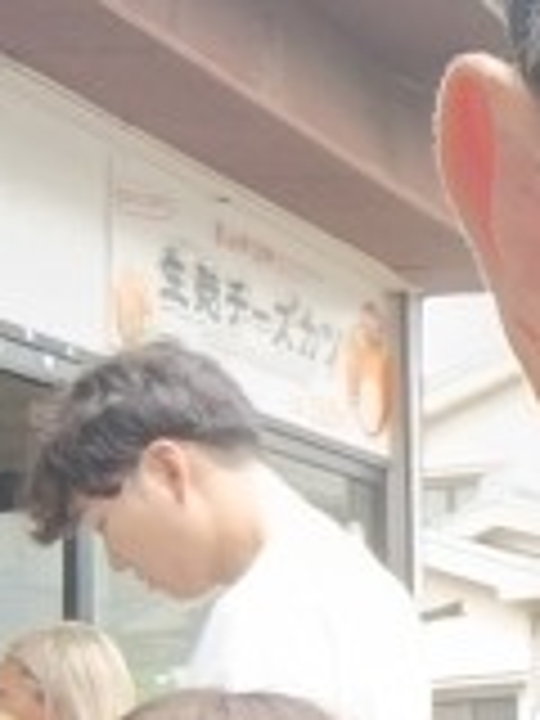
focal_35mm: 115
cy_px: 324
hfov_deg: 11.8
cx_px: 1008
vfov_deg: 17.1
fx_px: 2392
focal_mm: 3.24
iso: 58
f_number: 2.45
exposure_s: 1/122
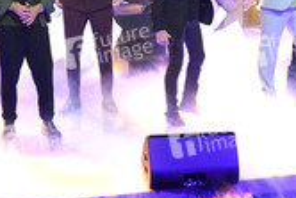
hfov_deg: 14.5
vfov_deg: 9.7
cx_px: 238
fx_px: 1160
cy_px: 4
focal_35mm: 141
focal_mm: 52
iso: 3200
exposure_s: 1/160
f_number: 5
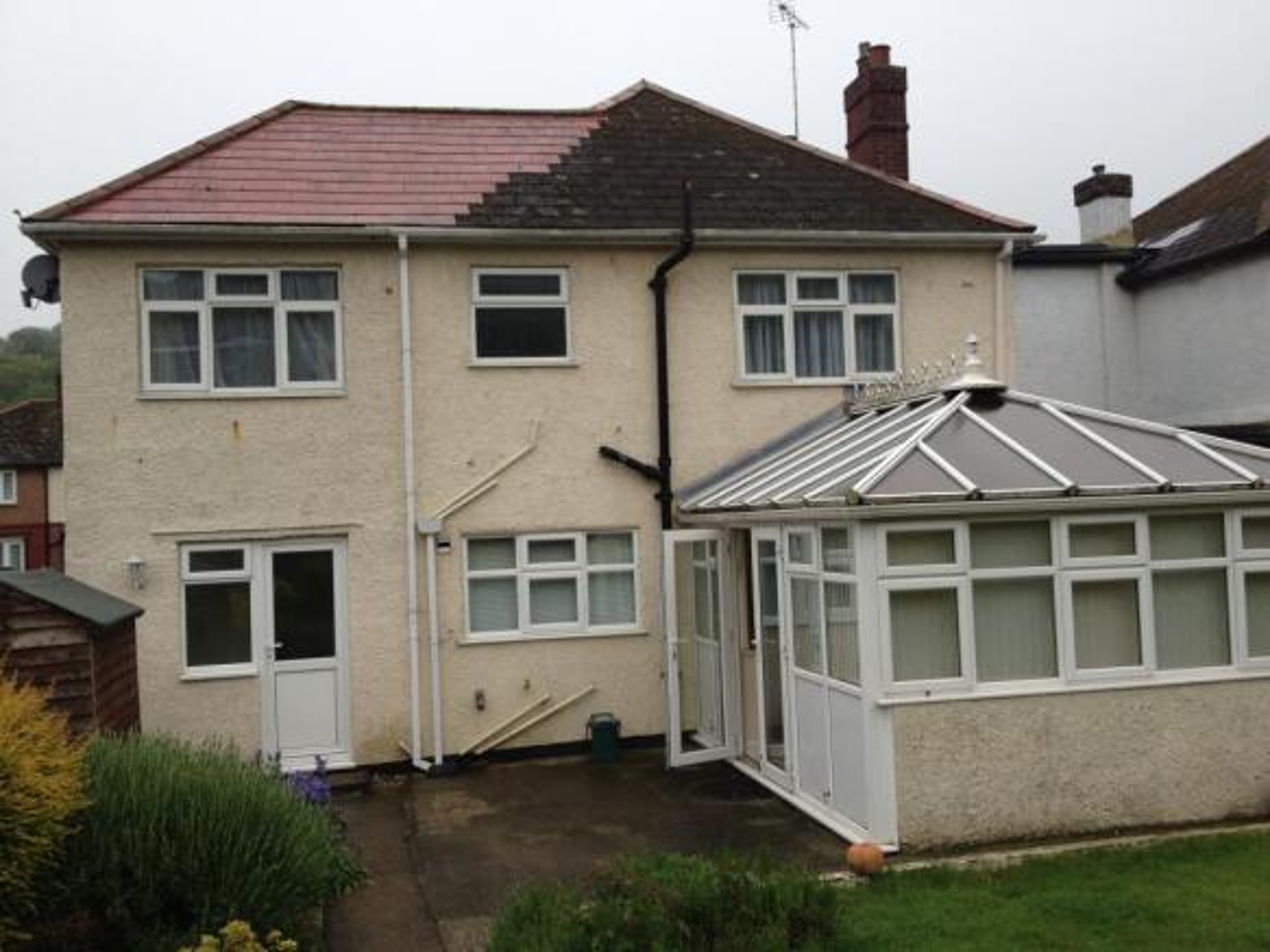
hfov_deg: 52.6
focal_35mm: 35
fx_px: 1284
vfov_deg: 40.7
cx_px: 635
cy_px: 476
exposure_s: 1/250
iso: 50
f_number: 2.4
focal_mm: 4.28
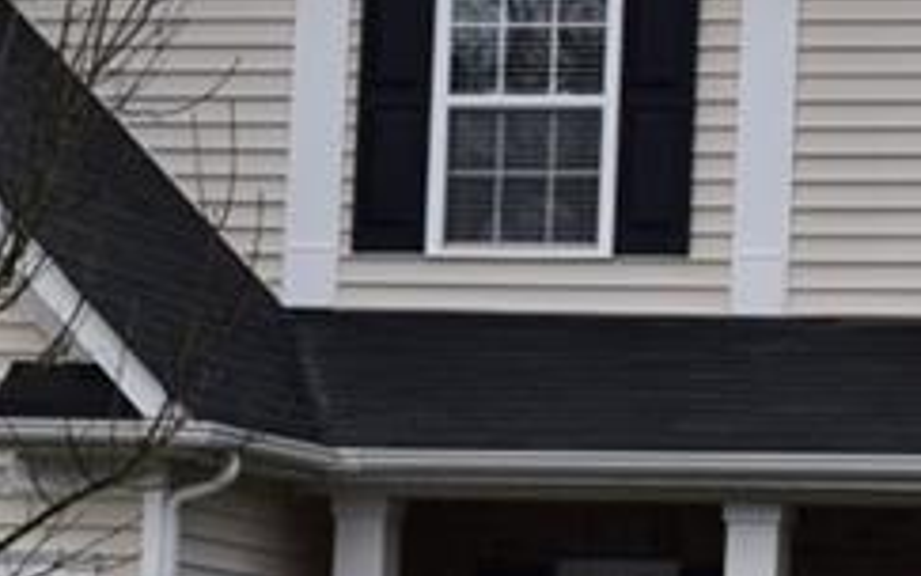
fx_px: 6151
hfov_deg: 8.6
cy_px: 224
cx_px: 659
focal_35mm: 245
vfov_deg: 5.4
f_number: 10
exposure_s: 1/200
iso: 400
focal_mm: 38
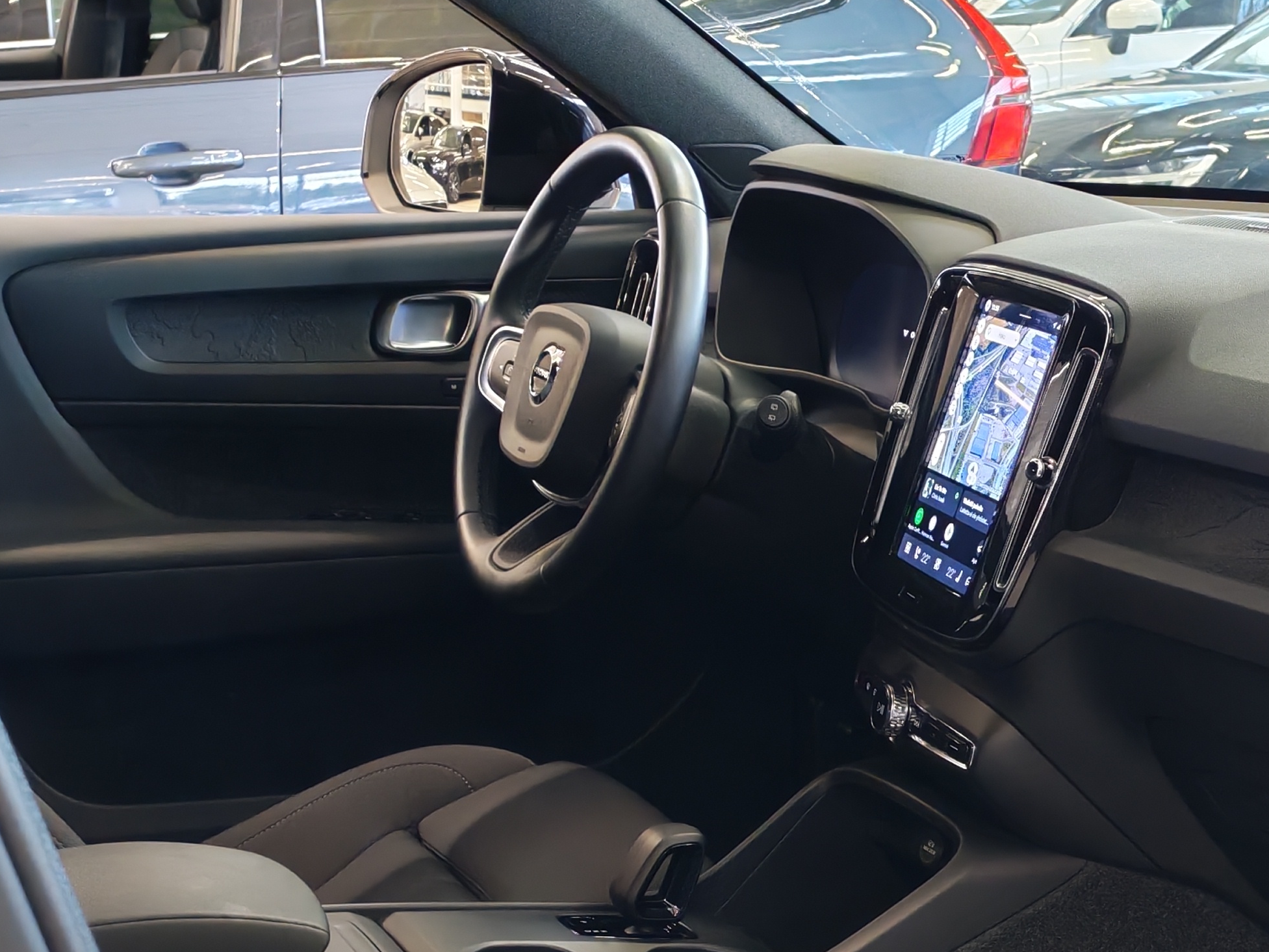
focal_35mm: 65
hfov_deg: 29.3
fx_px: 2383
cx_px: 981
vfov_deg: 21.7
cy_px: 983
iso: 500
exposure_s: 1/100
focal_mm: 6.12
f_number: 1.9
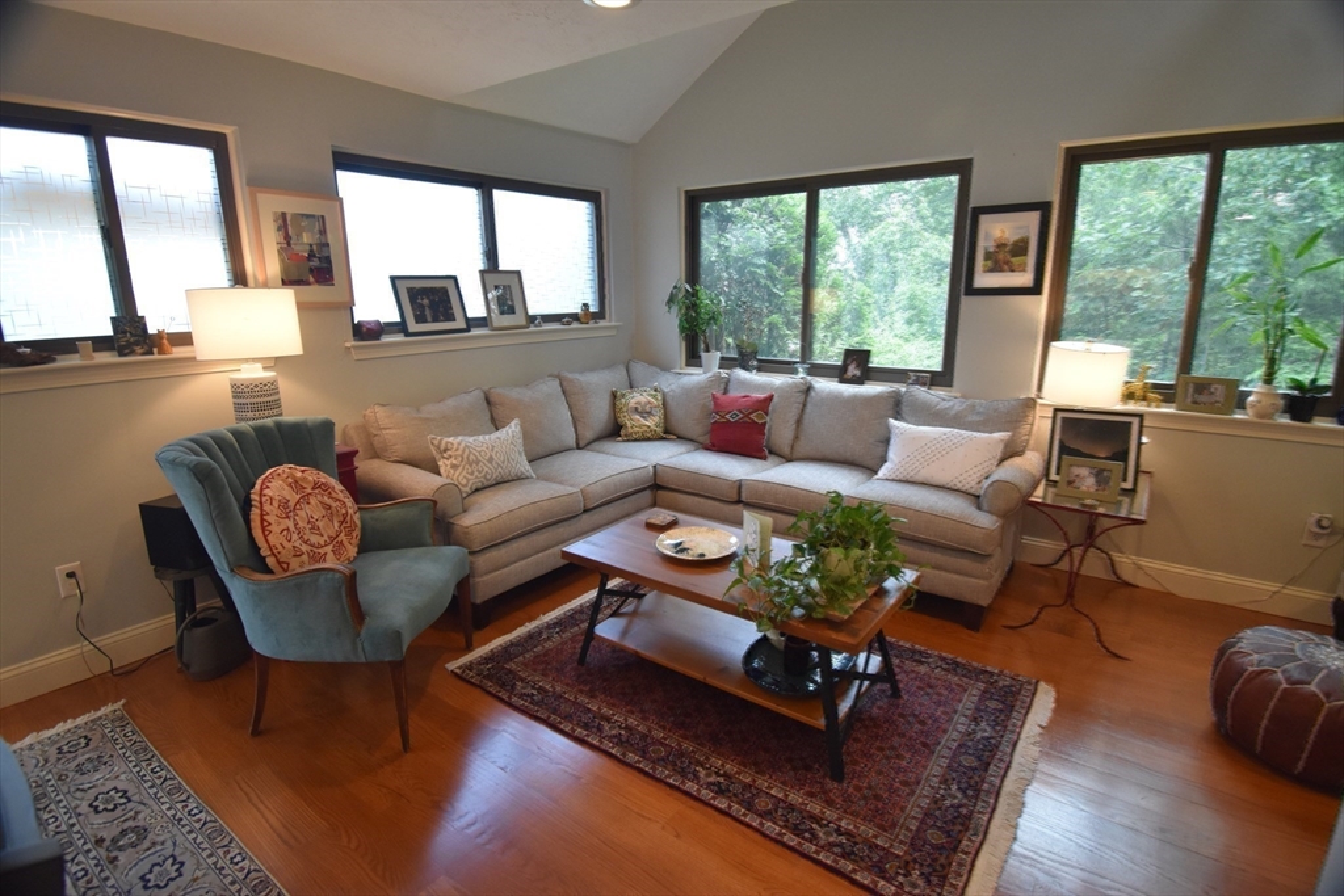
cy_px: 448
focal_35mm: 17
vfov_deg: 69.7
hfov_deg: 92.4
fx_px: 644
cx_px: 672
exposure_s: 1/60
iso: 1400
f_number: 4.8
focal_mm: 11.5
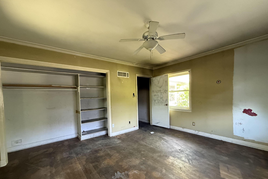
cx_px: 132
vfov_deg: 77.0
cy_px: 100
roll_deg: +1.7
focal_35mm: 15
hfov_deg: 100.4
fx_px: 112
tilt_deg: -0.8
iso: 640
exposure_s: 1/60
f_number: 2.2
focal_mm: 2.22
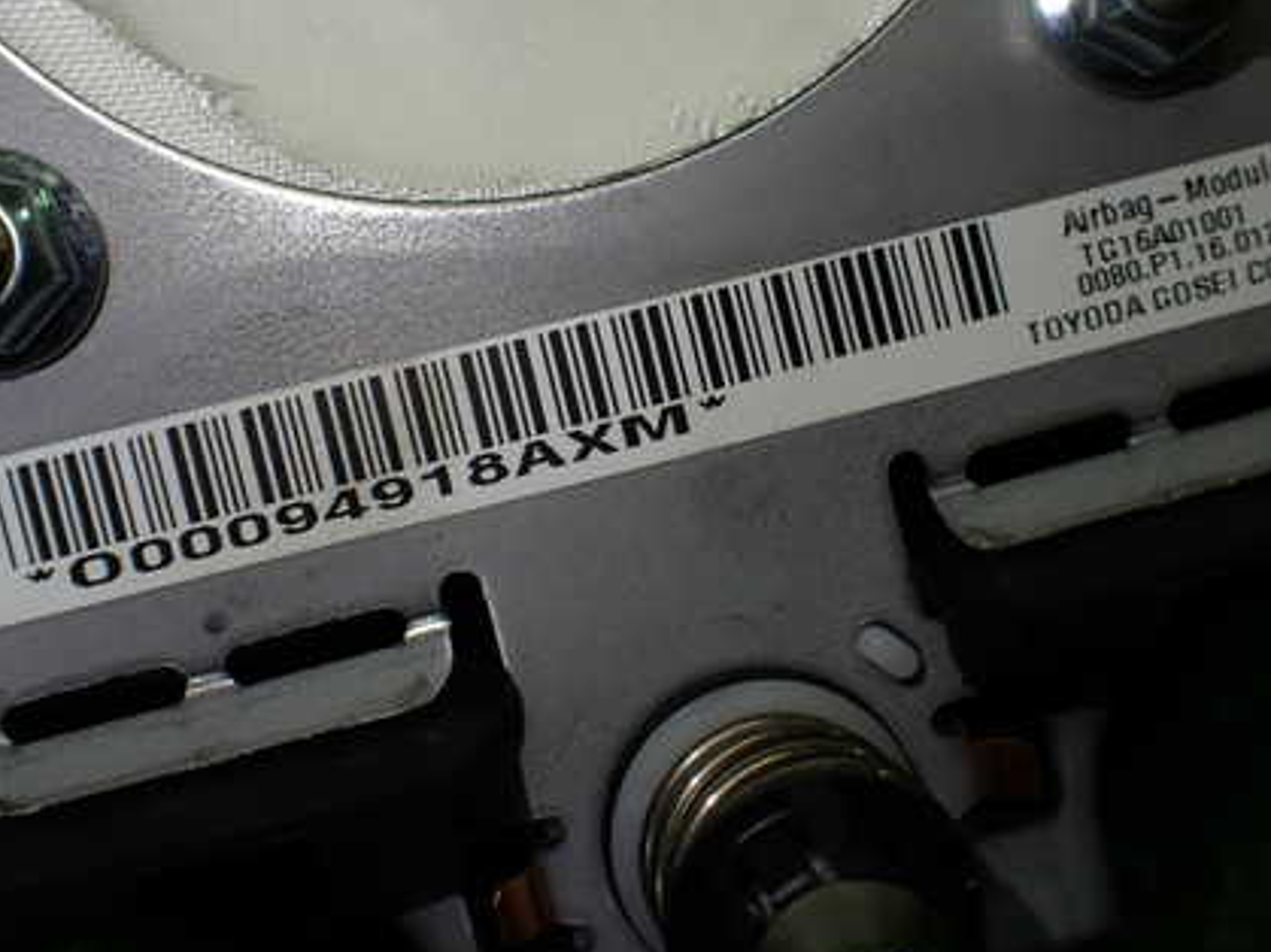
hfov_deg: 43.9
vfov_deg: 33.5
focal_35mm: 43
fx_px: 1578
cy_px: 385
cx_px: 658
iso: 100
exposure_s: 1/125
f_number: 3.2
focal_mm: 5.4
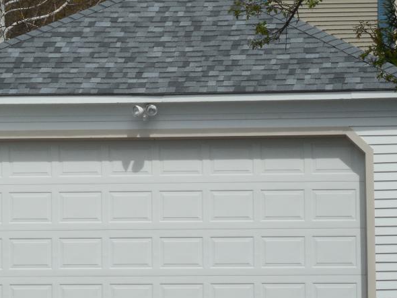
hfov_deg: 7.6
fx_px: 3006
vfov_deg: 5.7
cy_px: 129
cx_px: 181
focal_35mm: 262
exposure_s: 1/1250
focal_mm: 27.2
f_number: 4.9
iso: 125
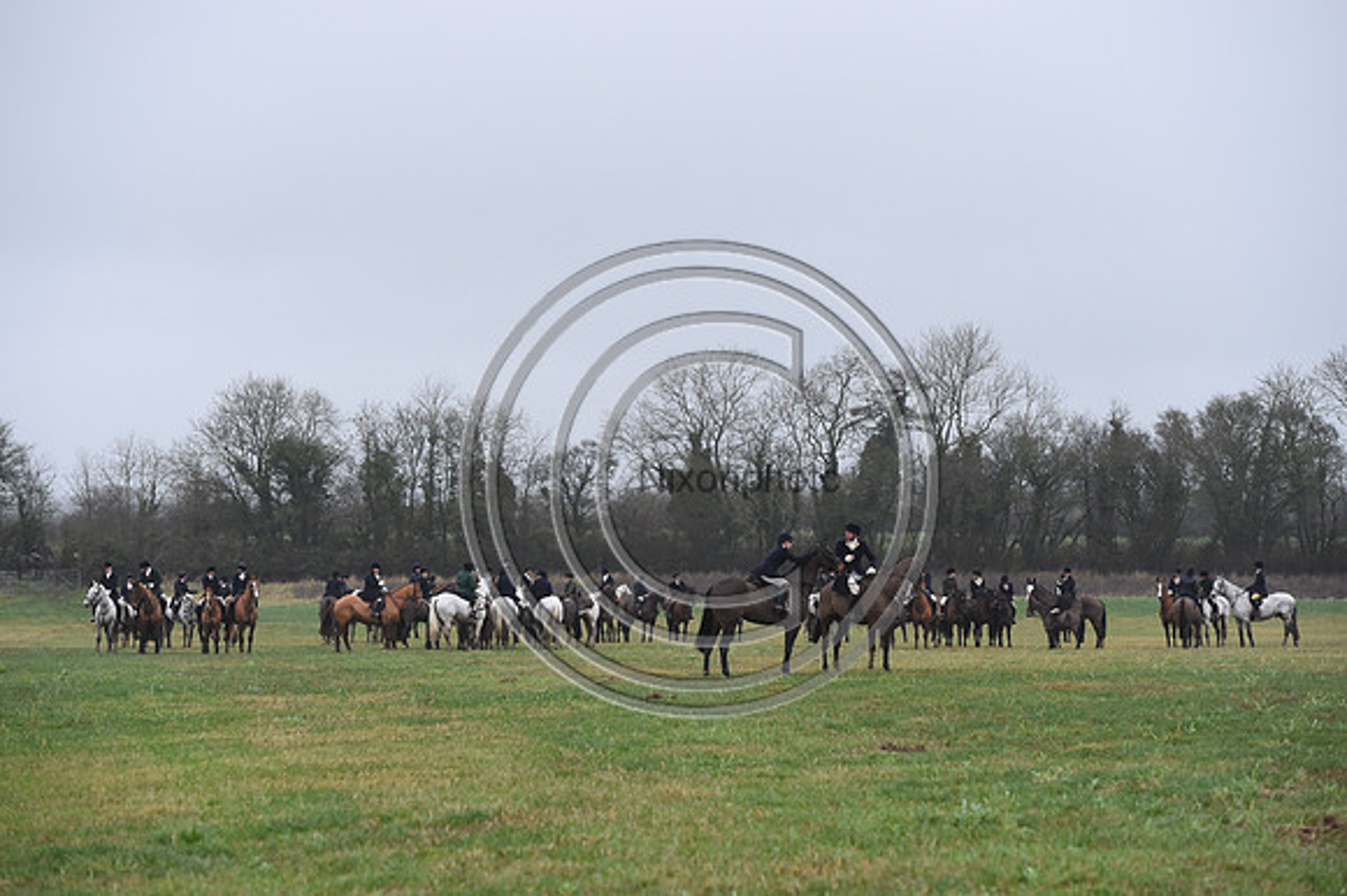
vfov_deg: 11.8
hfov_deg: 17.7
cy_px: 448
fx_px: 4338
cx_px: 674
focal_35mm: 116
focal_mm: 116
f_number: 4.5
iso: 2500
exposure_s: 1/2000
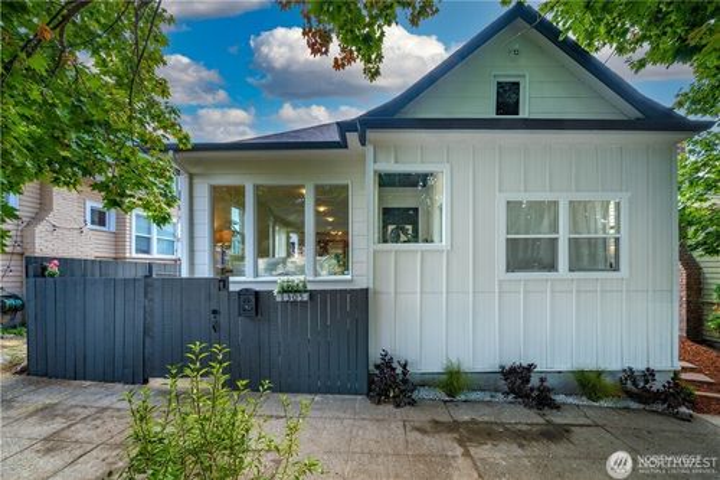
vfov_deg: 90.0
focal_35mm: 12
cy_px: 240
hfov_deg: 112.6
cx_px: 360
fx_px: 240
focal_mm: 12
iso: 125
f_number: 7.1
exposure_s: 1/30
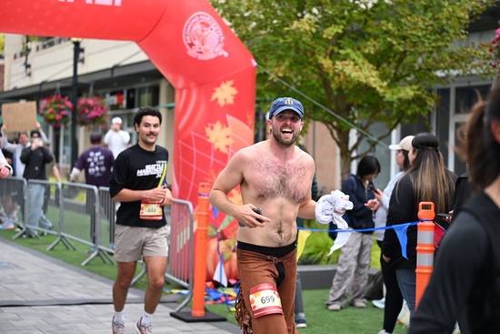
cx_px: 250
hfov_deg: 28.8
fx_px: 972
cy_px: 167
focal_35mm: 70
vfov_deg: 19.5
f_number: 2.8
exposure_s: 1/1600
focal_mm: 70
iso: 640
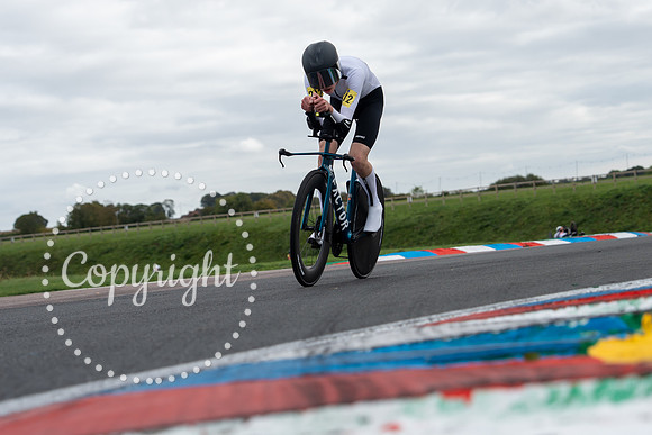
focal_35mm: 102
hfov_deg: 20.0
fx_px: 1846
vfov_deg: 13.4
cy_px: 232
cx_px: 366
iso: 100
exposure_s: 1/1000
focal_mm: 62
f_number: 3.5
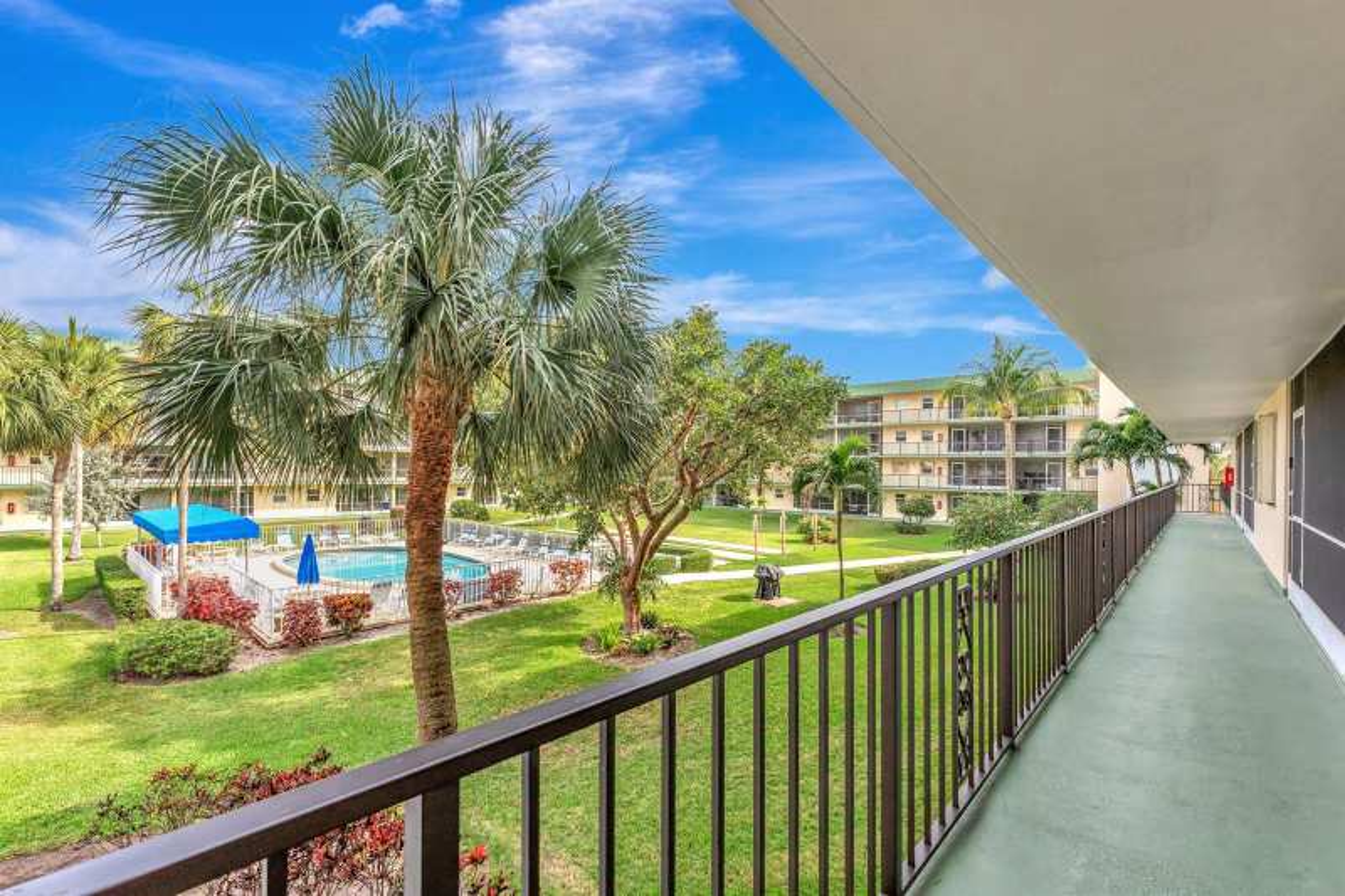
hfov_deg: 98.6
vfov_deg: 75.5
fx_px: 579
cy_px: 448
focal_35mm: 16
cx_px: 672
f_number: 9
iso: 400
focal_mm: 15.5
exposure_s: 1/400
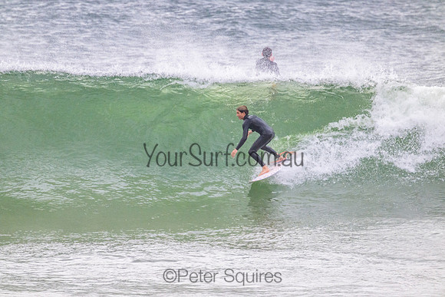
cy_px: 148
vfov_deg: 1.7
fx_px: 9891
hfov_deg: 2.6
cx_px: 222
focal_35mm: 800
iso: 4000
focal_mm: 800
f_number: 11
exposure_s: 1/2000
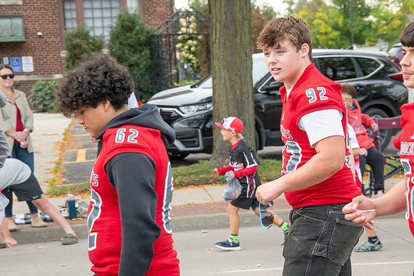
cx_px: 207
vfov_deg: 11.0
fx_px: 1438
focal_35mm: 125
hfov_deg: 16.4
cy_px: 138
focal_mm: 125
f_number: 11
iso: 3200
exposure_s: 1/160
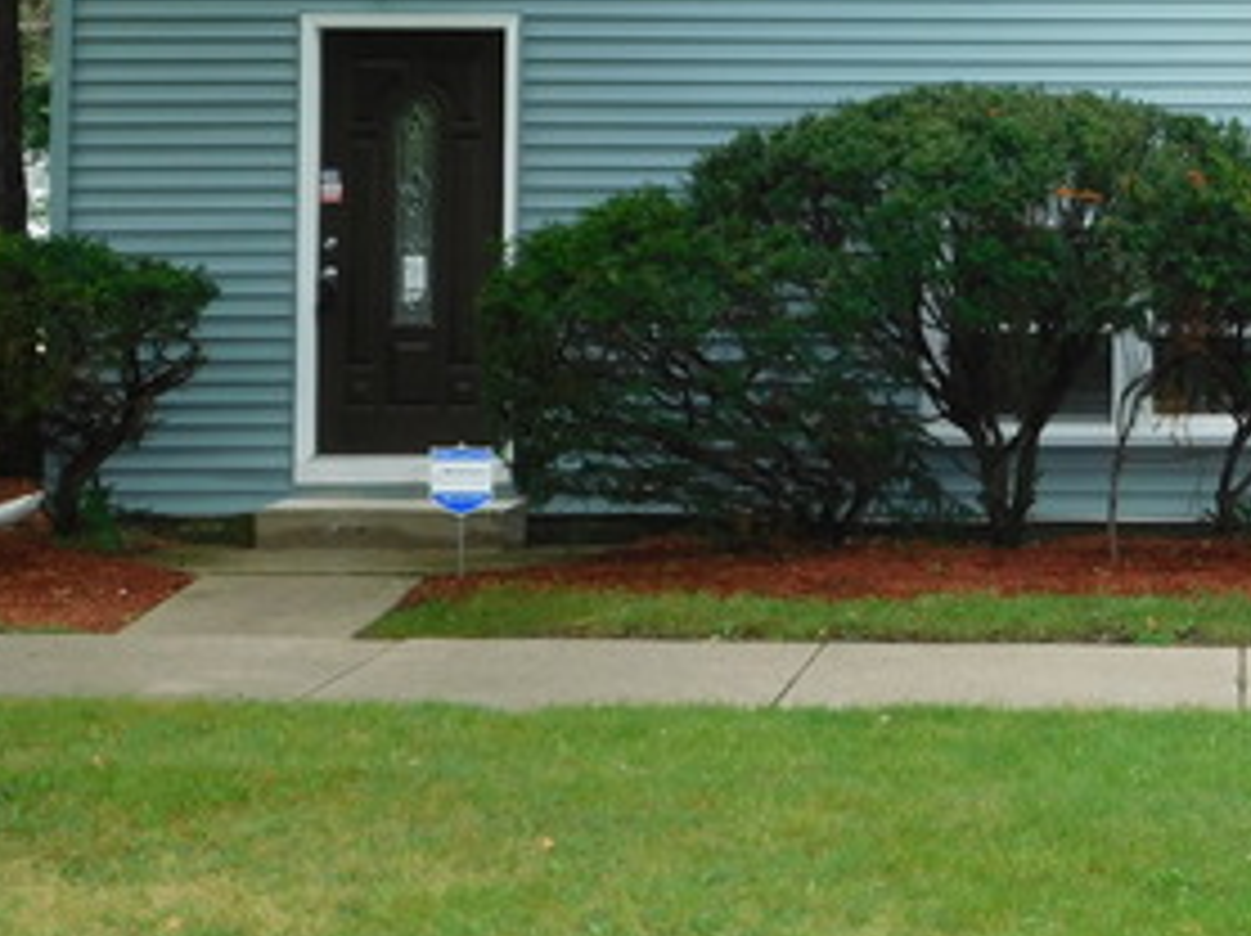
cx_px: 1202
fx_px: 2997
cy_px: 81
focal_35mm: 83
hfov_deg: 22.8
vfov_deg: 17.5
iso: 125
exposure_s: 1/125
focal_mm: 6.3
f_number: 3.5
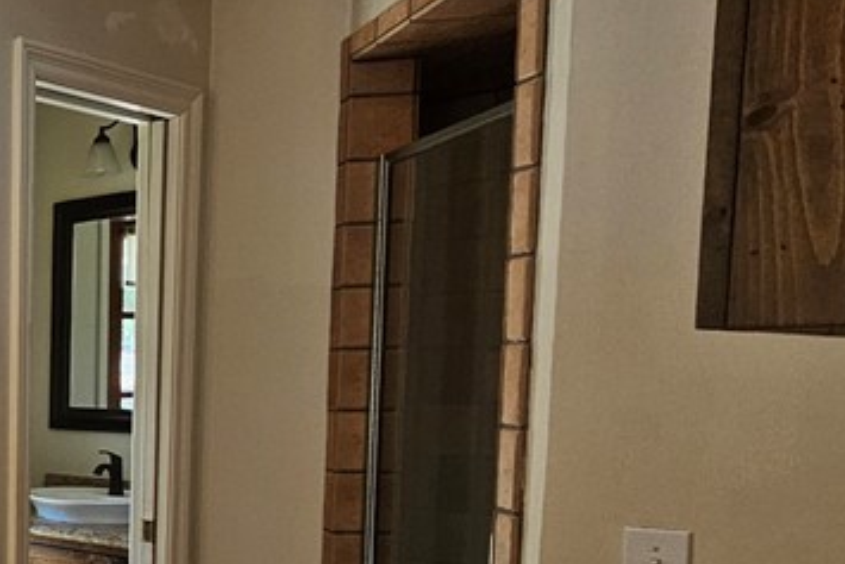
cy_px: 469
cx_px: -314
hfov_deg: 32.8
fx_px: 916
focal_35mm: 39
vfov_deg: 33.1
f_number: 2.2
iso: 250
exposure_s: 1/359
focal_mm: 2.2
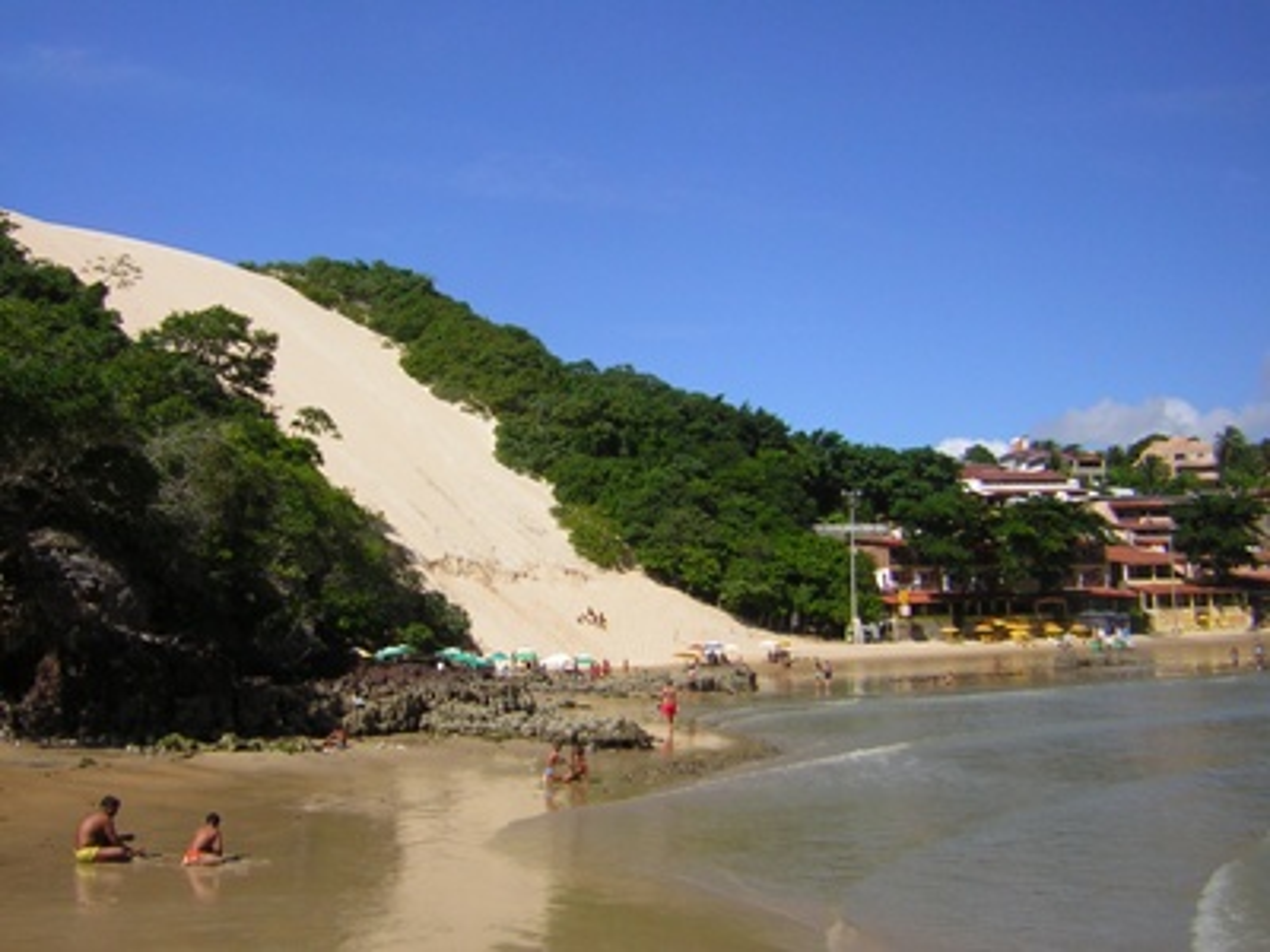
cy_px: 476
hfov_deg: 51.4
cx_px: 635
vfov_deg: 39.7
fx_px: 1321
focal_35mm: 36
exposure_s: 1/471
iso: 50
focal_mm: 4.7
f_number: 5.2
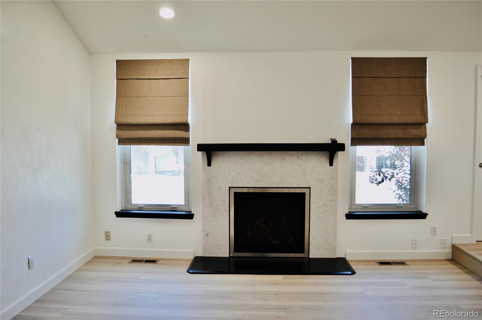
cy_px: 160
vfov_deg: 47.8
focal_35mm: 27
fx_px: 361
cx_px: 241
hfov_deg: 67.4
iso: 400
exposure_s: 1/50
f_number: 3.5
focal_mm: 18
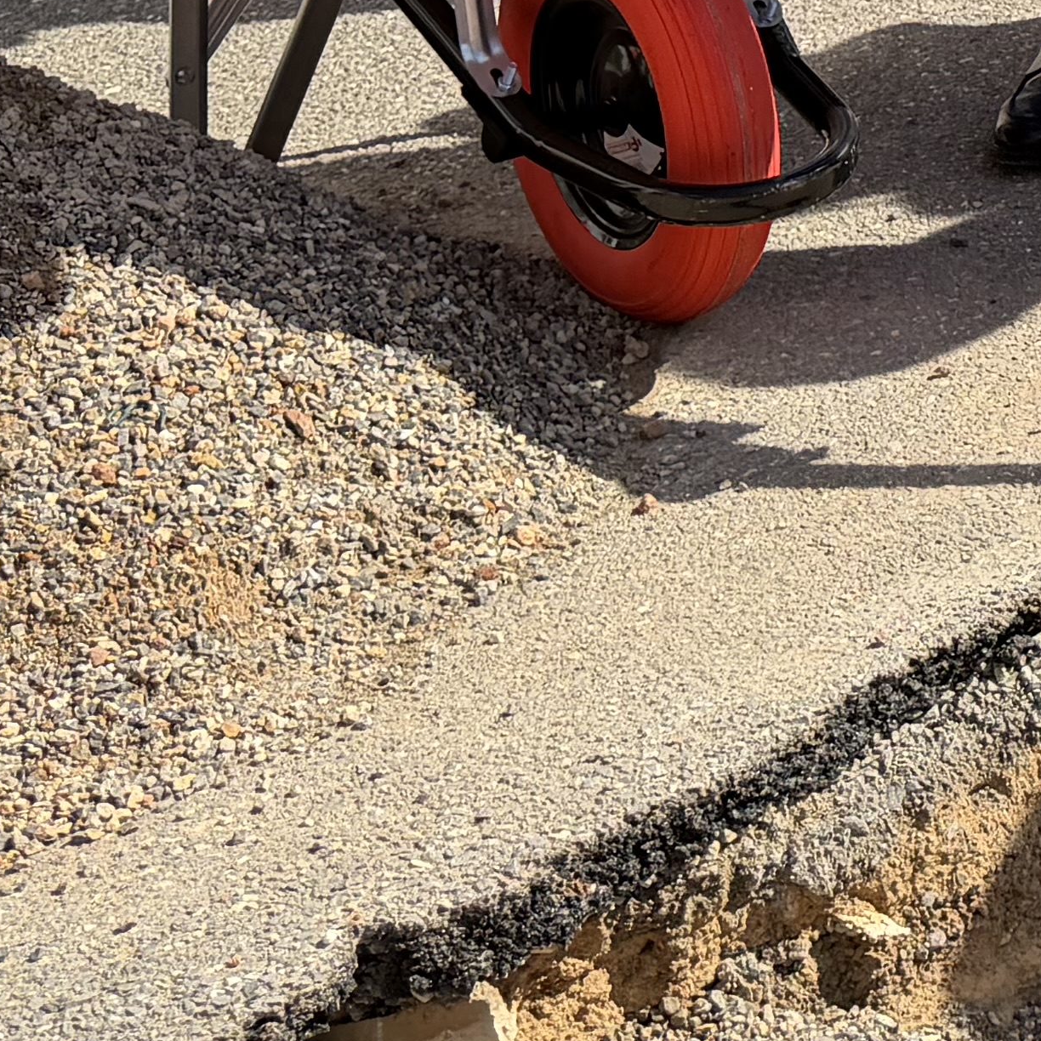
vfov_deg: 16.2
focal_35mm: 99
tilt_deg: -11.9
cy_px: -475
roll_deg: +0.5
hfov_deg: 14.8
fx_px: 3368
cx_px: 1999
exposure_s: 1/3759
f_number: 1.78
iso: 100
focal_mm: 6.76
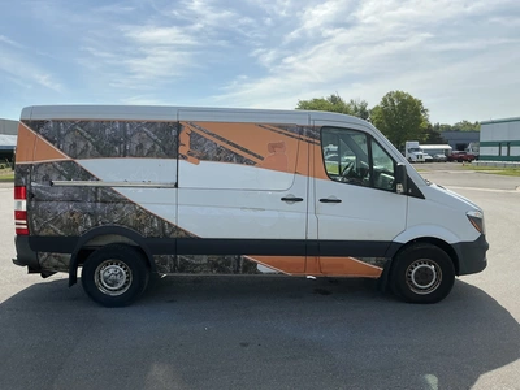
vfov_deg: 49.7
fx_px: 421
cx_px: 260
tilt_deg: -6.3
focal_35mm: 28
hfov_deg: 63.4
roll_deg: +0.7
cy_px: 195
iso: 25
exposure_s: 1/2959
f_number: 1.8
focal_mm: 3
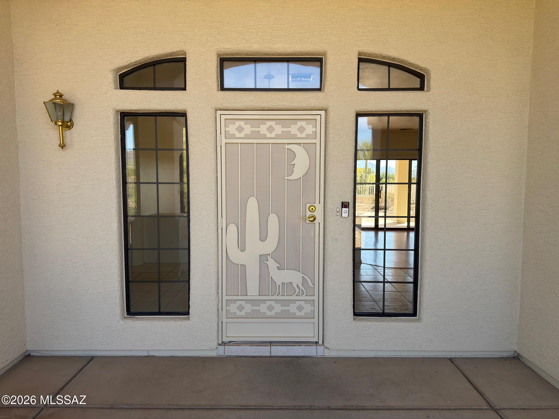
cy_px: 210
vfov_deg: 56.8
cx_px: 280
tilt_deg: -4.4
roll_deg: +0.2
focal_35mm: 24
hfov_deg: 71.6
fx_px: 388
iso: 80
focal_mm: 6.76
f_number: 1.78
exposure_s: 1/929
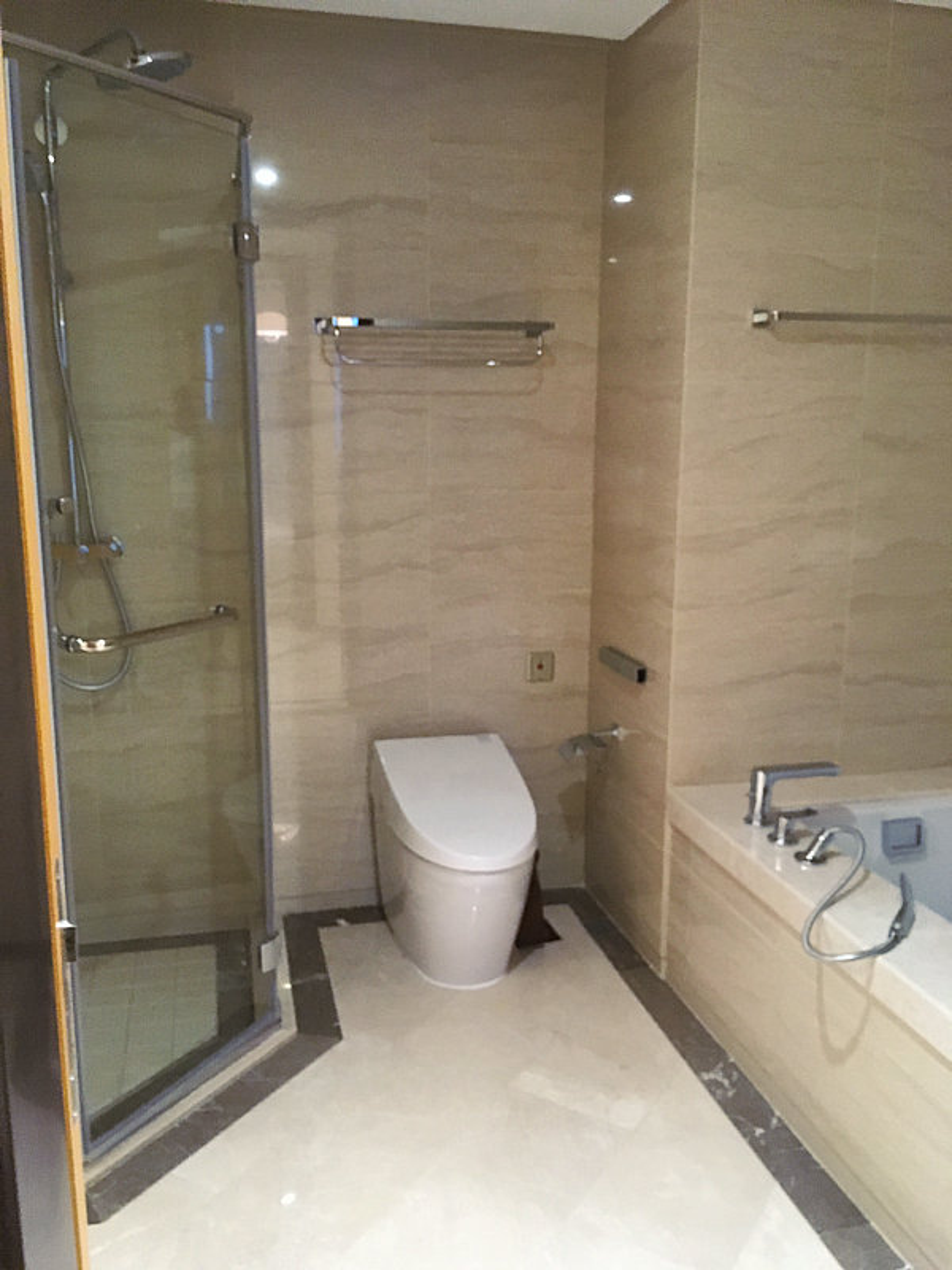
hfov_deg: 48.2
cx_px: 476
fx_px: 1063
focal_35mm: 29
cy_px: 635
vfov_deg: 61.7
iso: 250
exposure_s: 1/17
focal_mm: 4.15
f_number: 2.2
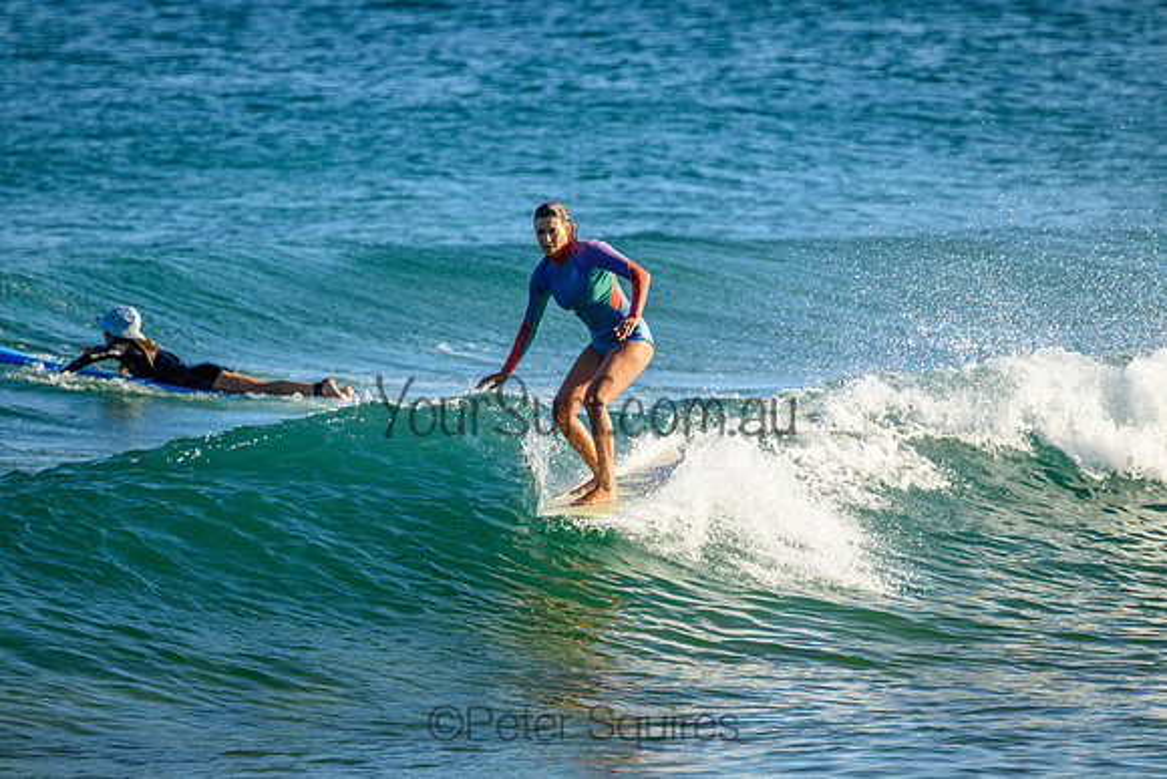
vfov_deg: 1.7
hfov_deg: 2.6
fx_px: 25938
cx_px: 584
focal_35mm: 800
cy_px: 390
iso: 2200
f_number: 11
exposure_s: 1/2000
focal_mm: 800
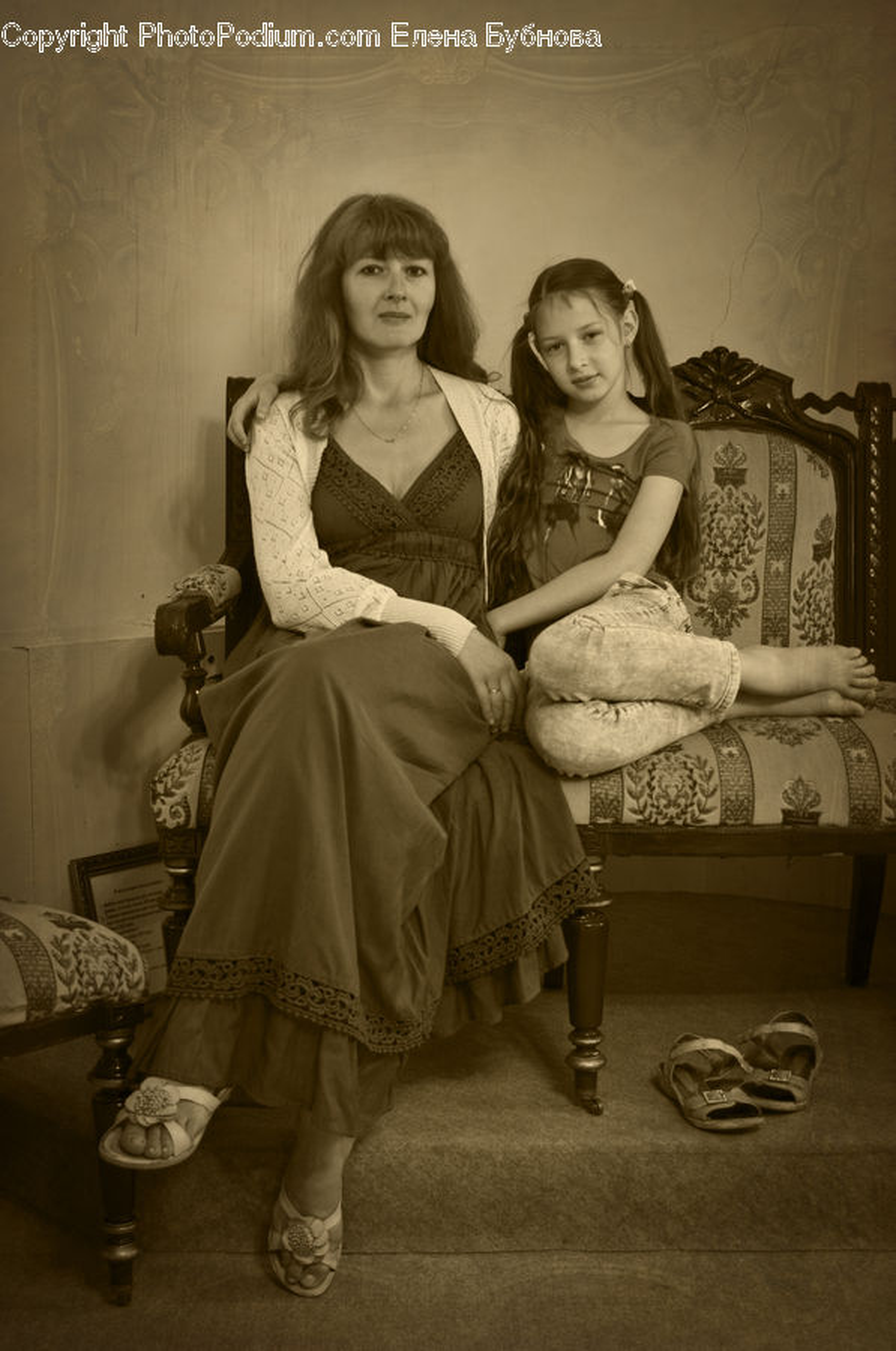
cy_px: 676
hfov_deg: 28.0
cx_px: 448
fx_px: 1798
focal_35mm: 48
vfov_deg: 41.2
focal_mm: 32
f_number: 3.5
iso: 320
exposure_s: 1/13
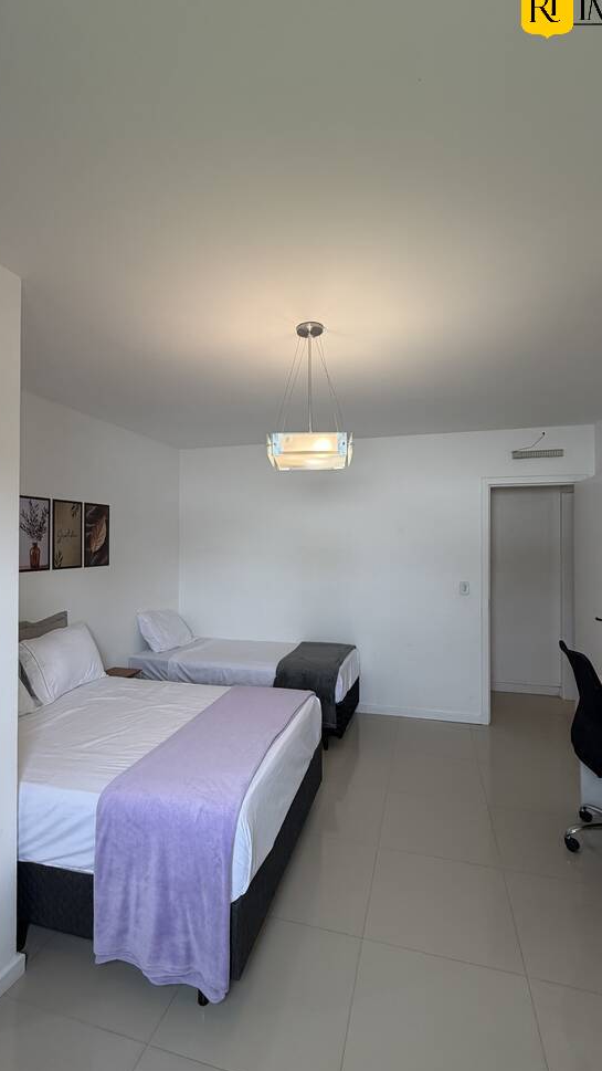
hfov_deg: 63.9
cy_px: 542
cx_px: 289
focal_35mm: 17
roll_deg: -0.1
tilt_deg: -0.6
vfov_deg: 95.9
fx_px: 482
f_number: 2.2
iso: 80
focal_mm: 2.22
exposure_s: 1/120
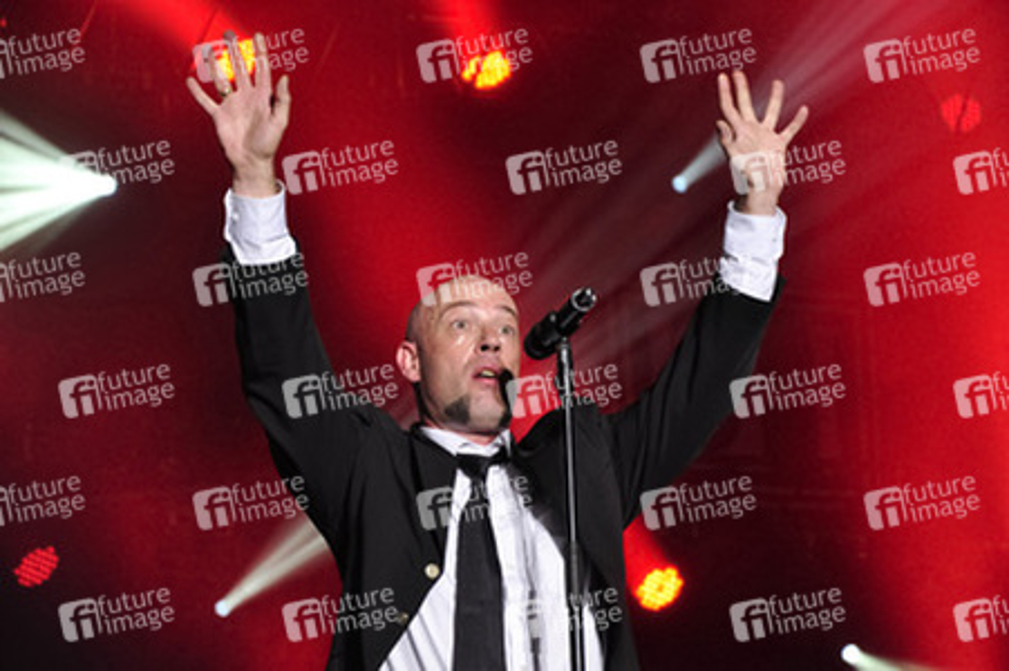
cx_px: 504
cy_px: 336
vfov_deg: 10.7
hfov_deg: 16.1
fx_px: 3571
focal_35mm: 128
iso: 640
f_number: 5.6
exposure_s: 1/125
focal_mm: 85
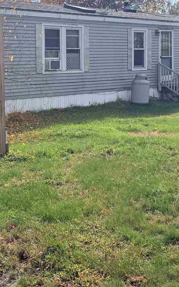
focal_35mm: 64
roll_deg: +0.3
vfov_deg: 31.8
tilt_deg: -3.8
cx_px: 87
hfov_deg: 20.3
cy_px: 97
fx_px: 500
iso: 100
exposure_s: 1/7353
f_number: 1.78
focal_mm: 6.76
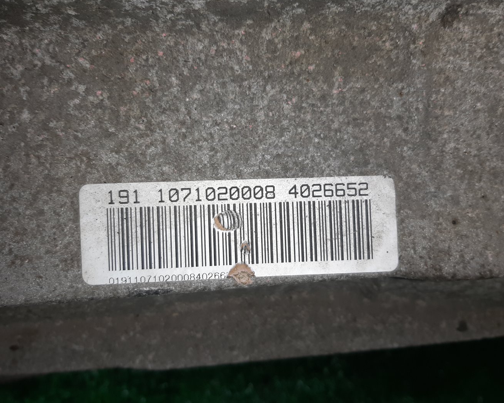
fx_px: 418
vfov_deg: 51.5
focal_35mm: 28
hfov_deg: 62.2
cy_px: 198
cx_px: 259
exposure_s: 1/100
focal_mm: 3.93
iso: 44
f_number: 1.7
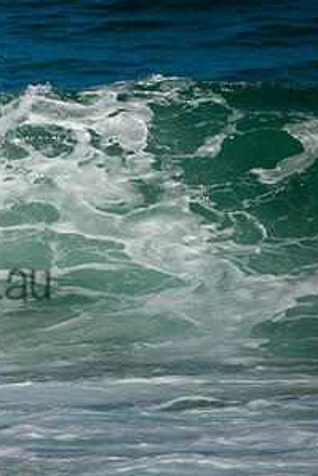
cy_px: 234
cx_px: -188
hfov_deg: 0.8
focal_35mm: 1789
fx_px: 23675
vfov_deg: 1.2
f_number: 11
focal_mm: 800
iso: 500
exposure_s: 1/2000
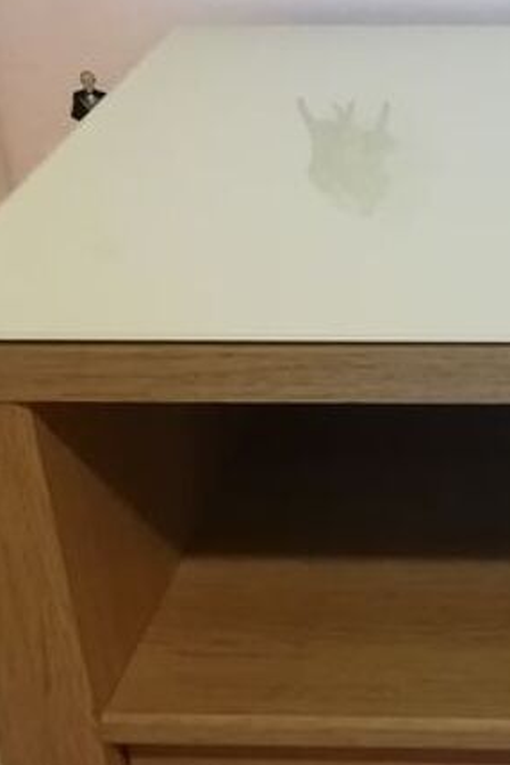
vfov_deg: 24.1
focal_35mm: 84
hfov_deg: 15.4
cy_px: 482
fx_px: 1785
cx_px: 687
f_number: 2.2
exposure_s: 1/14.3
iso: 500
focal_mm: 3.83
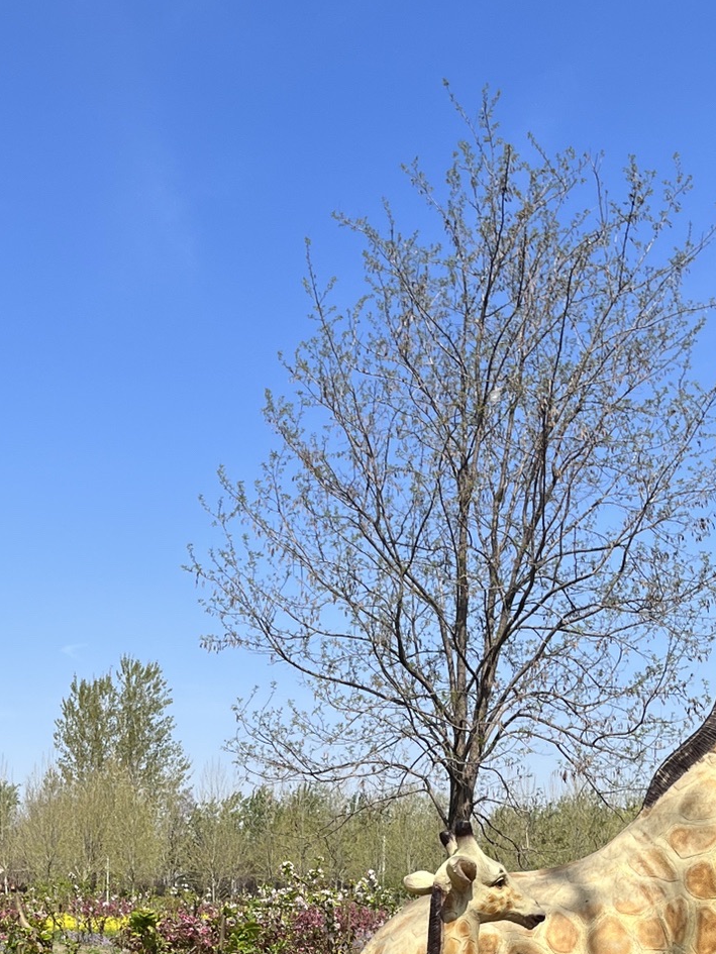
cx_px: 302
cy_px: 957
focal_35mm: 55
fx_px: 1516
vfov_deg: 32.1
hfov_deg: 26.5
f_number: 1.6
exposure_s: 1/2309
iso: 50
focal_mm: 5.1
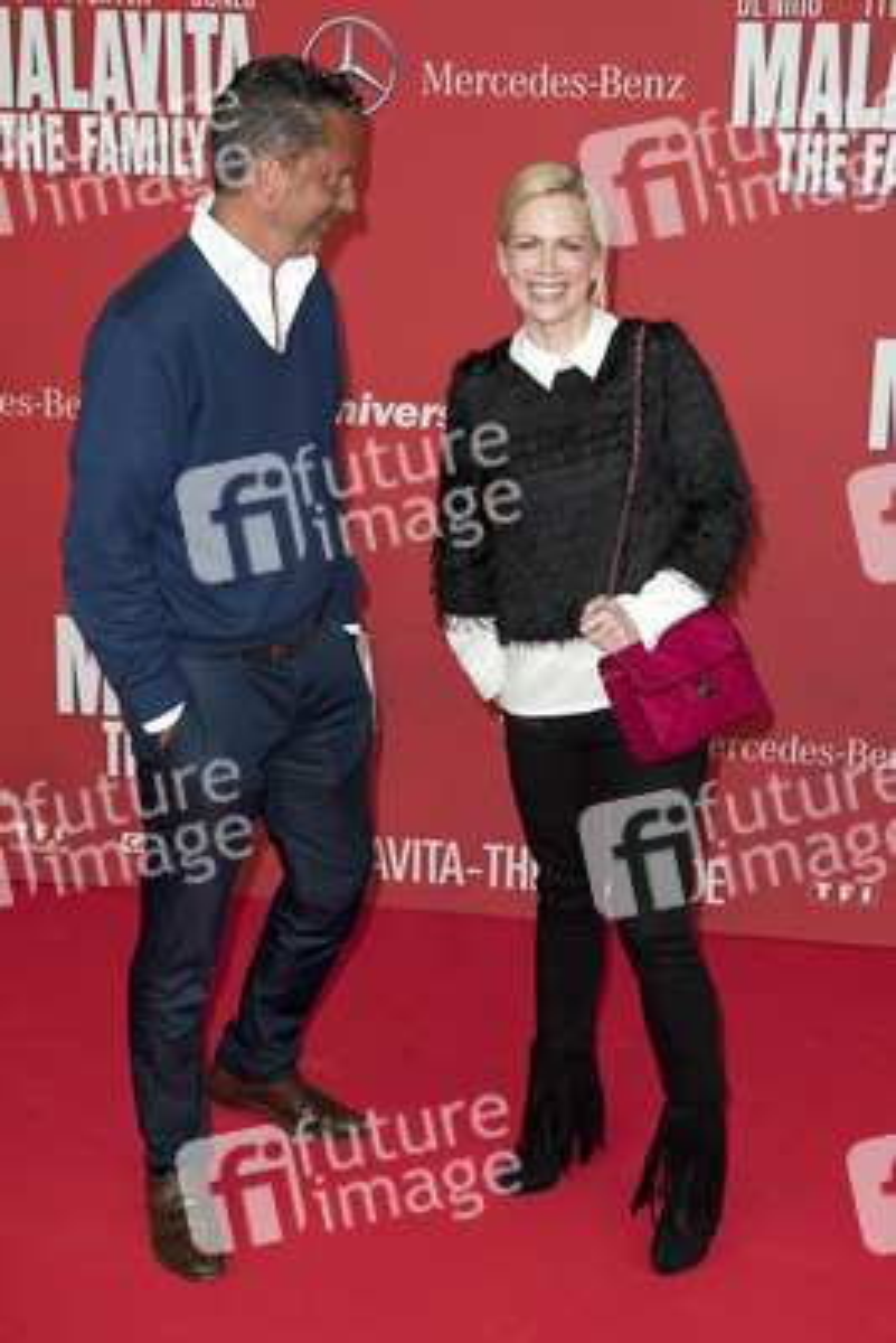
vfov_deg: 39.6
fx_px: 1865
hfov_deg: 27.0
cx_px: 448
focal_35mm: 50
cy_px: 672
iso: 800
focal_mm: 50
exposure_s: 1/250
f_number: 5.6
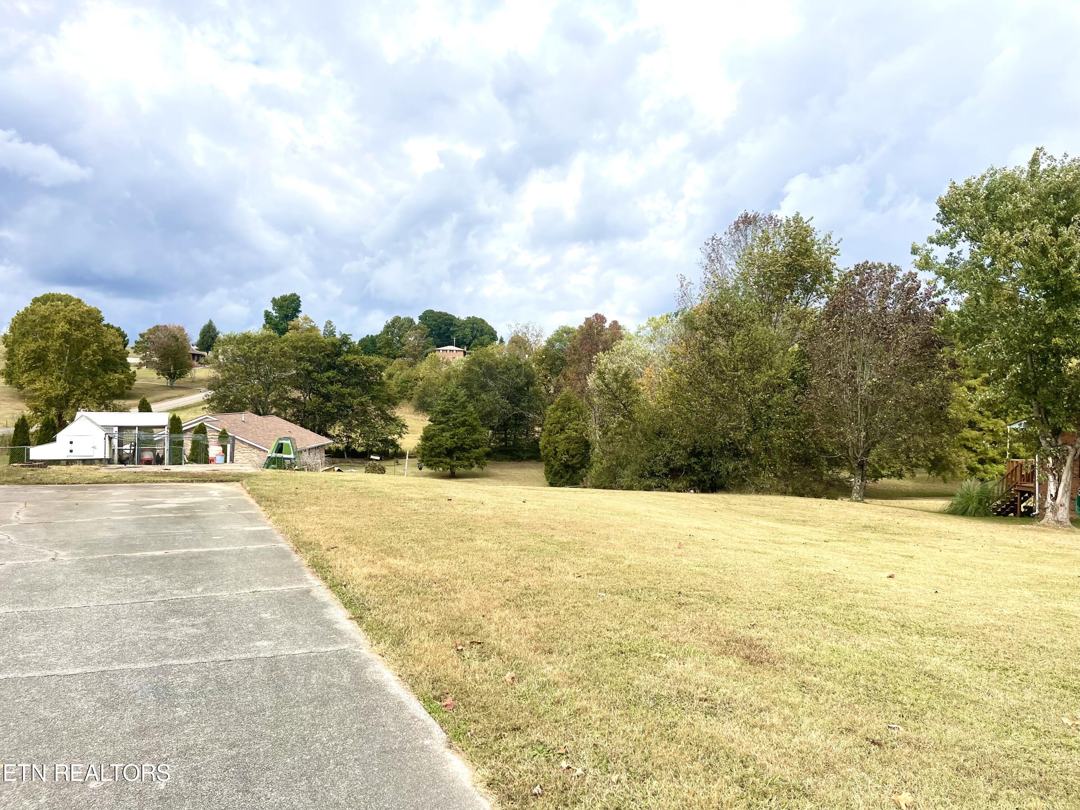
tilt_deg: -2.3
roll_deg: -1.2
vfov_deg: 53.1
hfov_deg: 67.3
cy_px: 405
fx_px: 811
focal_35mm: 26
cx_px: 540
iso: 32
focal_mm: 5.1
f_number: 1.6
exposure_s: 1/2857
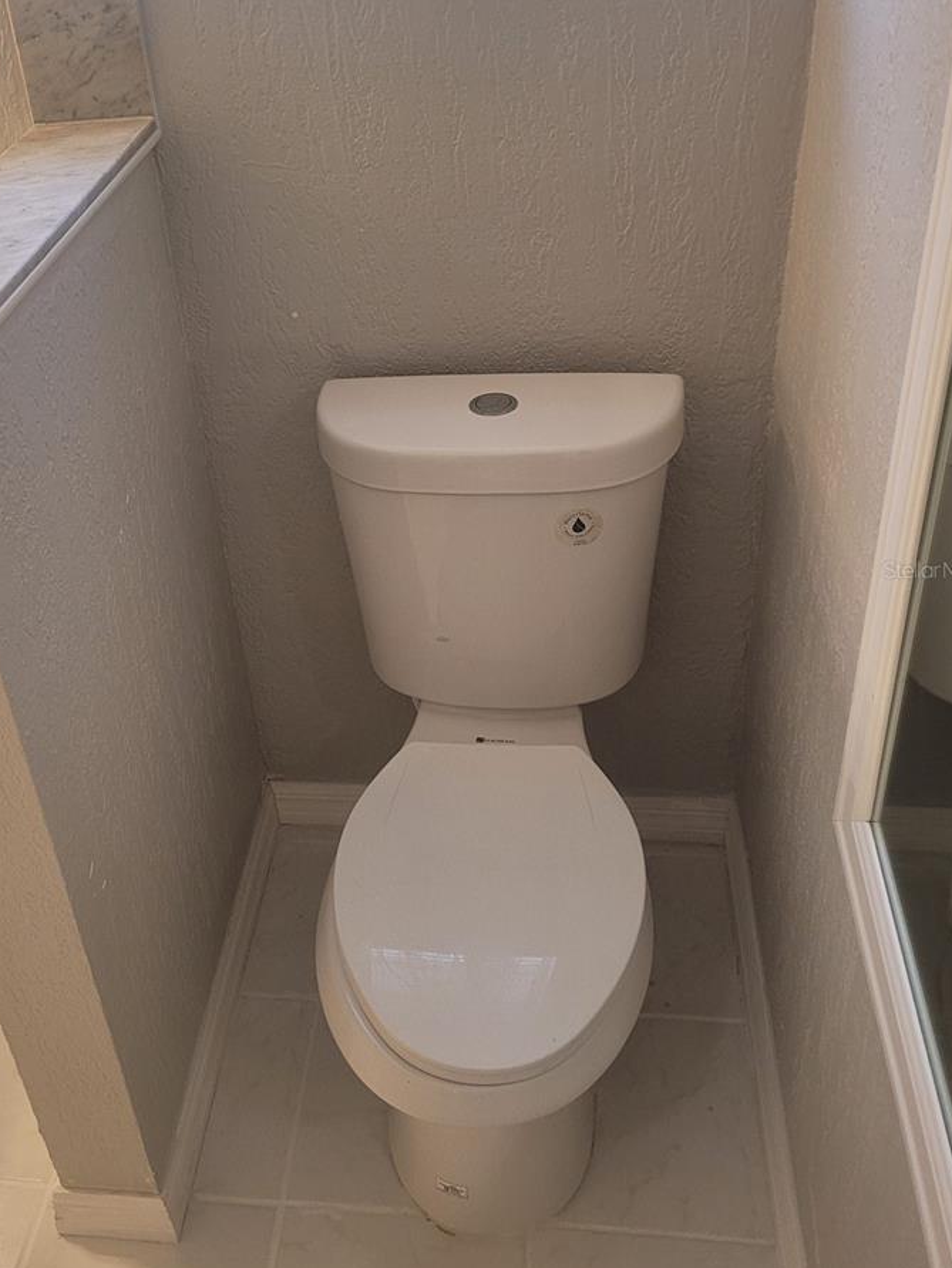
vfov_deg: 52.5
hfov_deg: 40.4
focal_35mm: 35
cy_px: 569
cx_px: 344
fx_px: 1282
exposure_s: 1/120
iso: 200
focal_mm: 5.4
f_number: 1.8
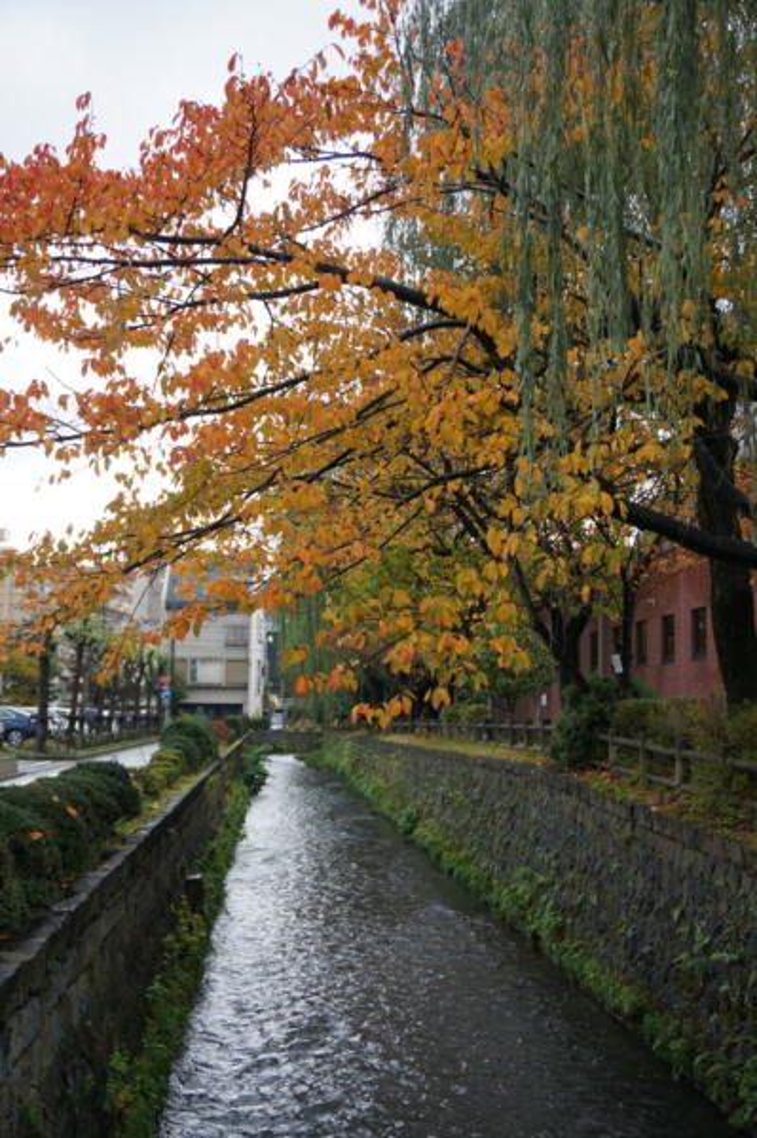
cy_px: 569
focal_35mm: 44
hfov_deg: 30.8
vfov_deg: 45.0
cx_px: 378
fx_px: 1374
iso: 125
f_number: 4.5
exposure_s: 1/60
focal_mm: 29
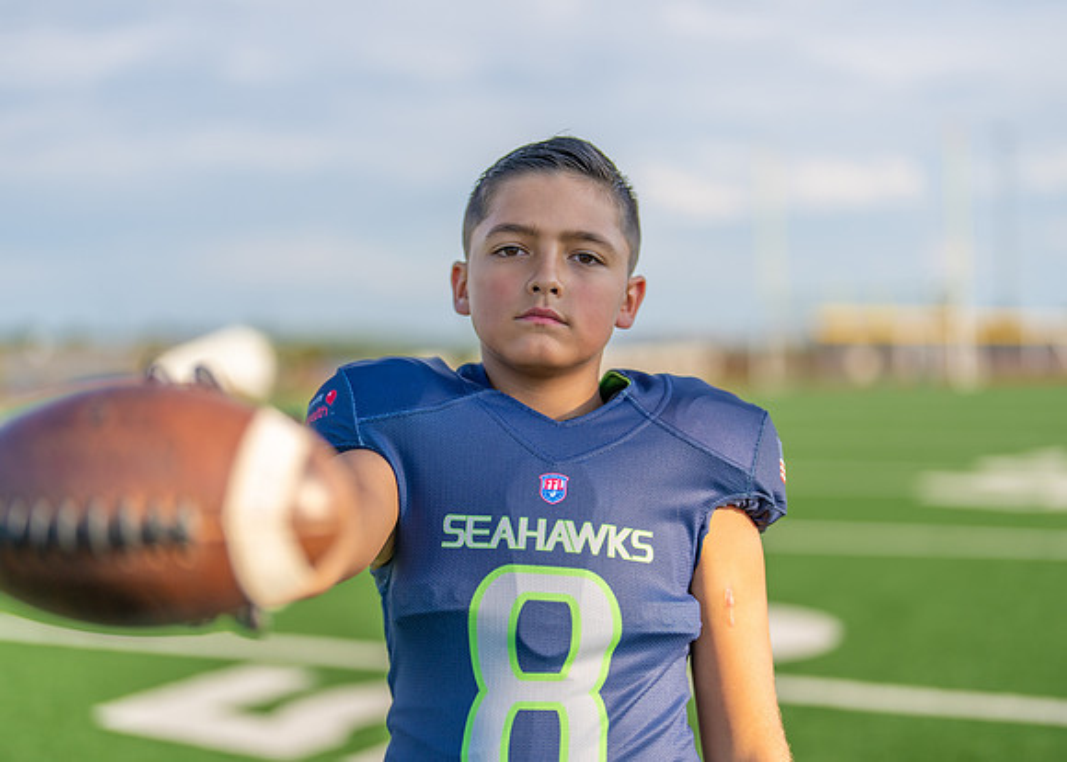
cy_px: 381
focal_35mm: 55
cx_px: 534
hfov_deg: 35.3
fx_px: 1677
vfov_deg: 25.6
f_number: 1.2
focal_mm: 50
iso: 100
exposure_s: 1/5000
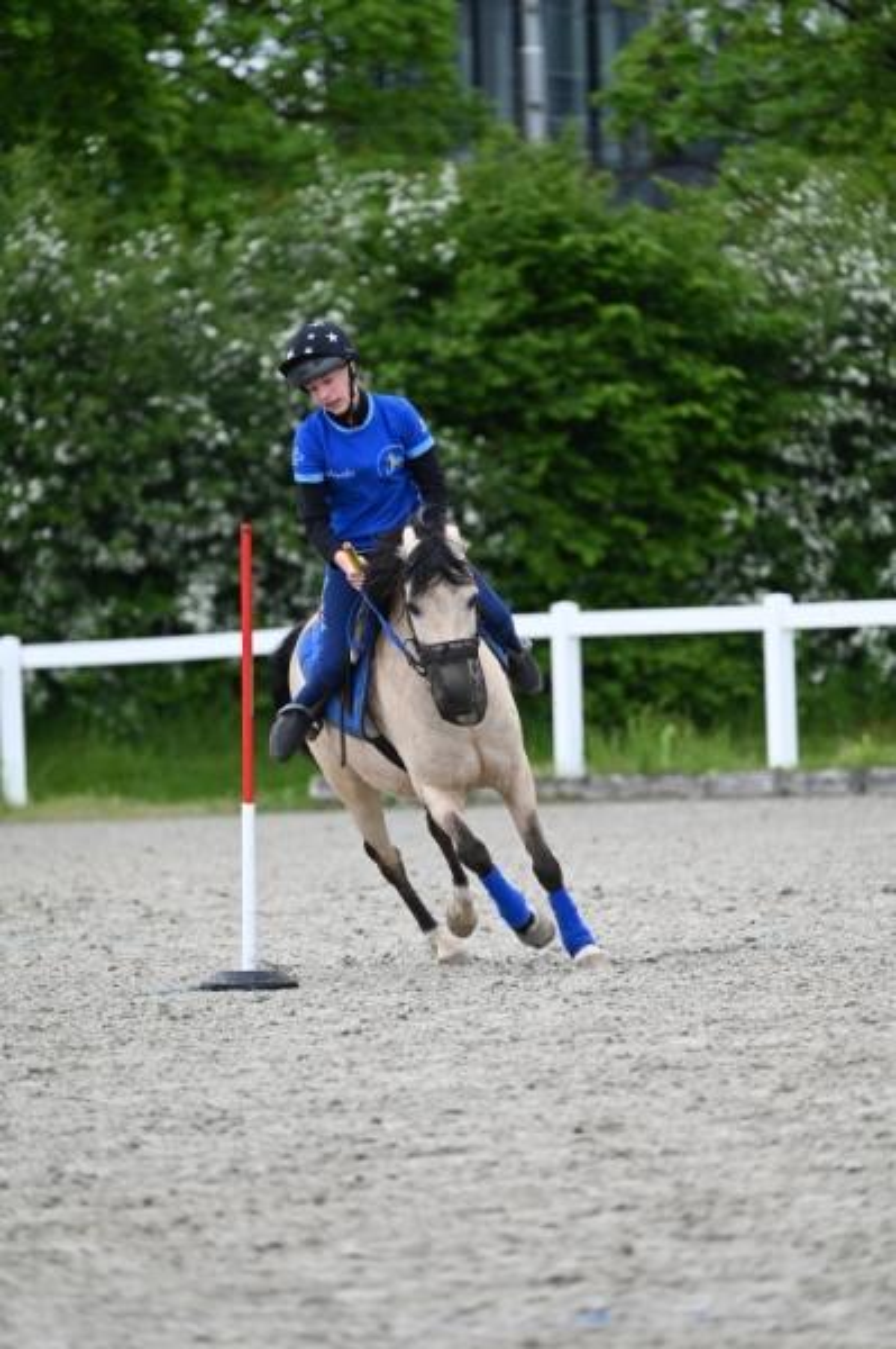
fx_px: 9723
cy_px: 674
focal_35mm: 260
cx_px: 448
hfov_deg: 5.3
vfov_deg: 7.9
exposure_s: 1/1250
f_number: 5
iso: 640
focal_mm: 260
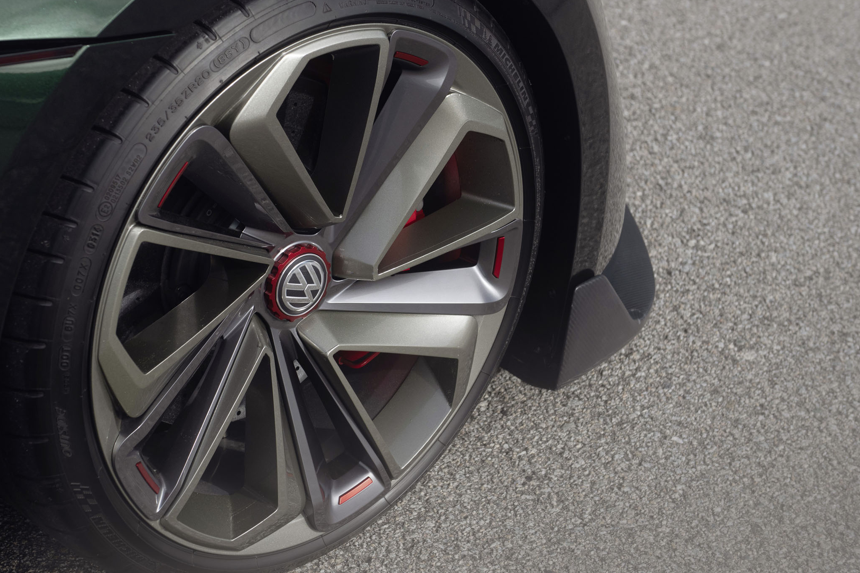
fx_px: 1815
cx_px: 310
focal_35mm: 76
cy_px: 203
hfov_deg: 26.5
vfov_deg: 17.9
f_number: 5
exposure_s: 1/500
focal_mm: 48
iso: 200
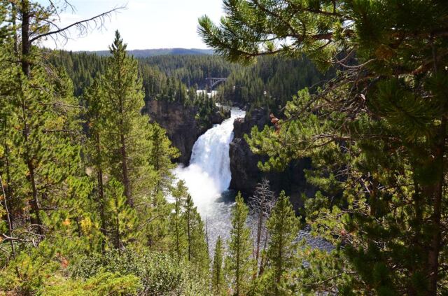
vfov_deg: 43.4
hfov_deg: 62.1
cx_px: 224
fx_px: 372
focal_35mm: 30
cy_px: 148
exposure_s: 1/125
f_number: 11
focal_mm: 20
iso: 160
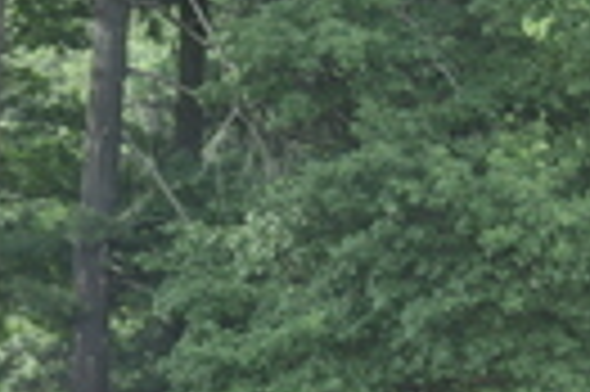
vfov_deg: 3.4
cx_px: 491
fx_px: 6580
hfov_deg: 5.1
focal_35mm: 402
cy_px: 590
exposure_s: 1/125
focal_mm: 70
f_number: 5.6
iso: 200
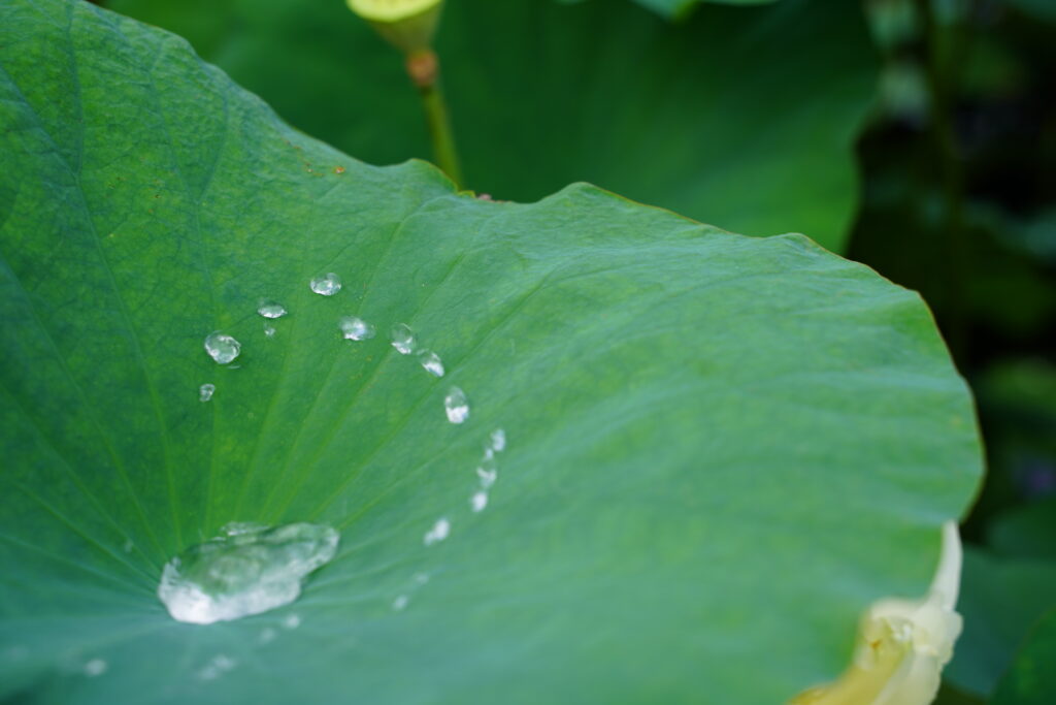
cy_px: 352
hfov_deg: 27.0
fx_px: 2200
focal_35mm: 75
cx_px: 528
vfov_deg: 18.2
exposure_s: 1/125
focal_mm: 75
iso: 100
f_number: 6.3
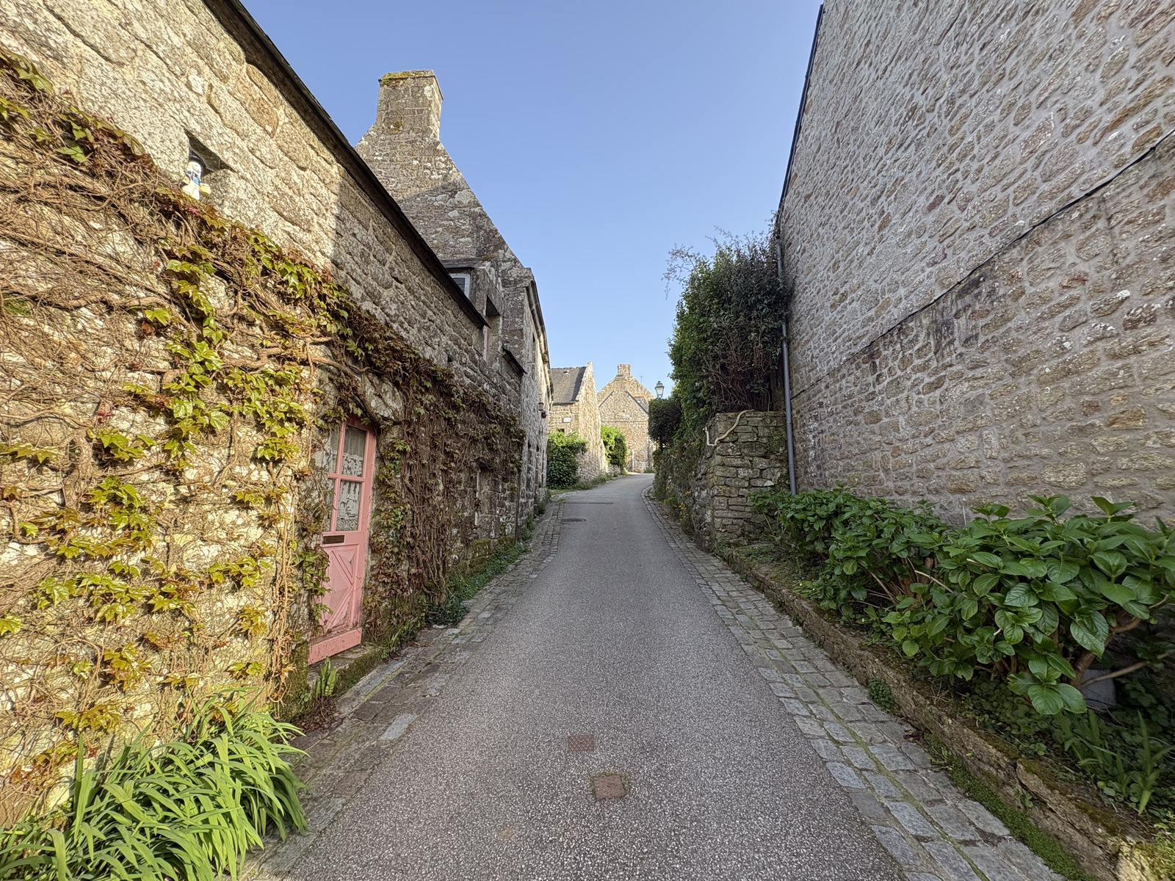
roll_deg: -0.6
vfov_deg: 85.7
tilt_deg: +10.0
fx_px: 475
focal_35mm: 14
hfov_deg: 102.1
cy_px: 440
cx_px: 588
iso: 64
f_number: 2.2
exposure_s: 1/343
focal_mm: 2.22
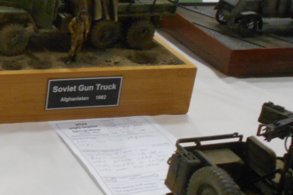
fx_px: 643
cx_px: -20
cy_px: 88
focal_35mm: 79
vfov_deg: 17.3
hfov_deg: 24.2
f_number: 3.2
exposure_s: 1/30
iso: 320
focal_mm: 4.6
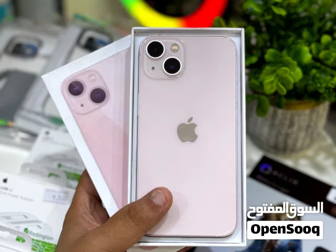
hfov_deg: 39.7
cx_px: 168
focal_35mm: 48
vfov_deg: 30.3
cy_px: 126
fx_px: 466
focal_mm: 6.76
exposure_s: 1/122
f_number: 1.78
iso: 100
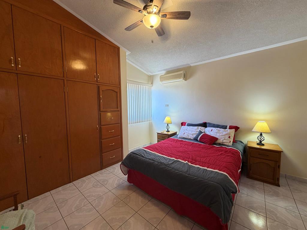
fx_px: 124
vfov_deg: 85.7
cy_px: 115
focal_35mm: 14
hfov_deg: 102.1
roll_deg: +0.1
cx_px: 154
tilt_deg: -2.5
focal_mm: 2.22
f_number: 2.2
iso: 200
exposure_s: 1/60
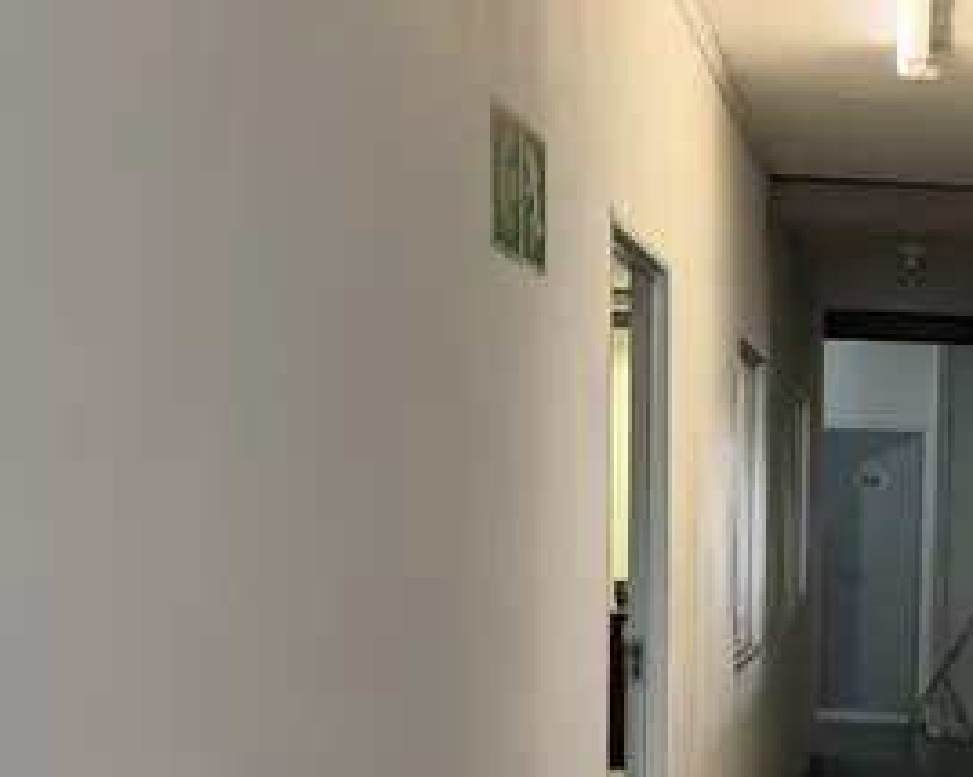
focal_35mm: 70
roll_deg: -1.5
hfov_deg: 25.4
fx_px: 2014
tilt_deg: -4.2
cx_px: 1042
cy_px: 679
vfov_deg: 21.4
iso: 250
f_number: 1.78
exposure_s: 1/100
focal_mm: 6.76
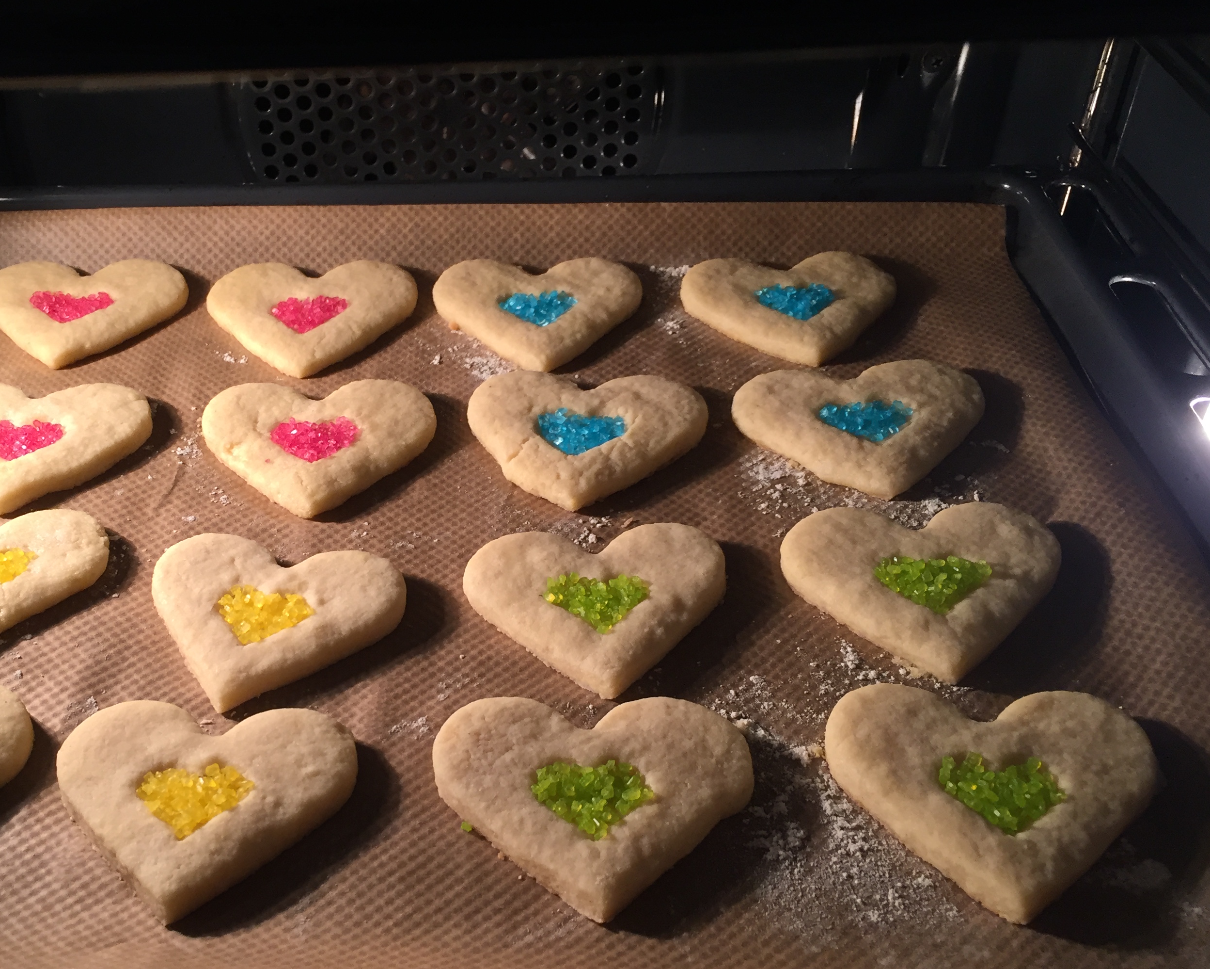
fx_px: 1325
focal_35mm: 37
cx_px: 427
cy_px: 572
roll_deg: +2.7
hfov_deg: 48.4
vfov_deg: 40.0
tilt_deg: -42.0
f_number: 2.2
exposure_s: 1/33
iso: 40
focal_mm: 4.15
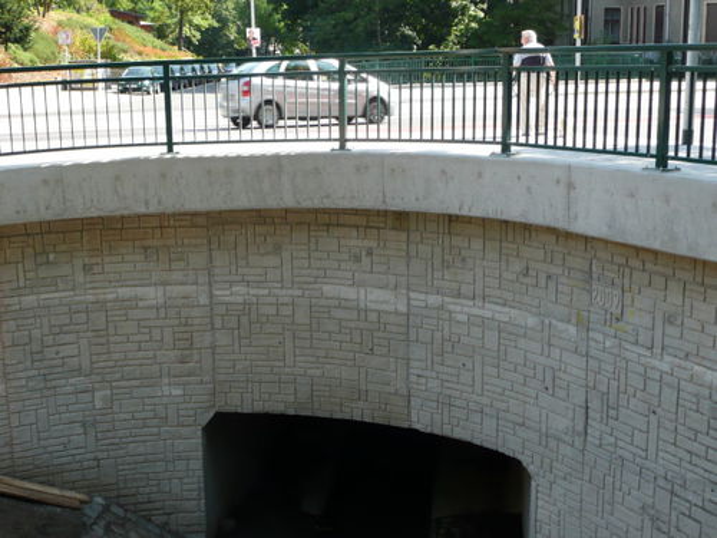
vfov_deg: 29.1
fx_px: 1036
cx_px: 358
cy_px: 269
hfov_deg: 38.2
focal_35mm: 50
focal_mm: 8.2
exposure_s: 1/125
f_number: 4.2
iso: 100
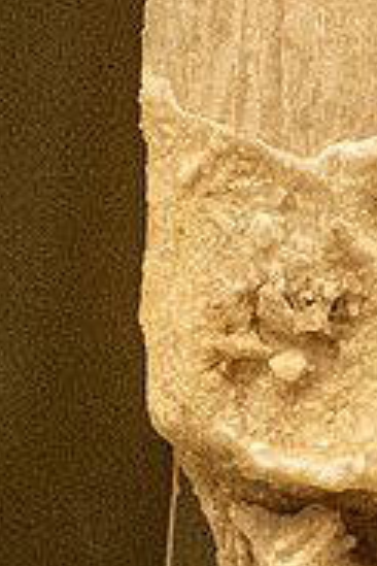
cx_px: 309
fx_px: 6880
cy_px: 269
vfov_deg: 4.7
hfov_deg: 3.1
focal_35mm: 438
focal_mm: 108
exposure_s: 1/125
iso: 5000
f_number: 6.3
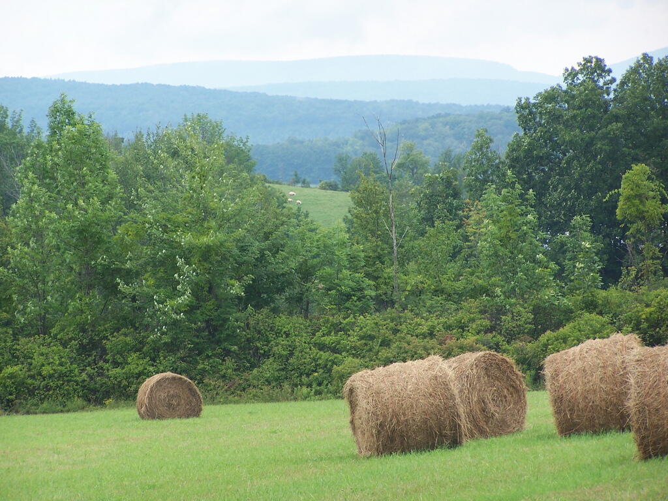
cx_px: 334
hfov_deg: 8.3
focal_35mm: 238
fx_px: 4593
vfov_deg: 6.2
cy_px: 250
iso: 80
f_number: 3.3
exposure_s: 1/250
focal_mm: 39.5
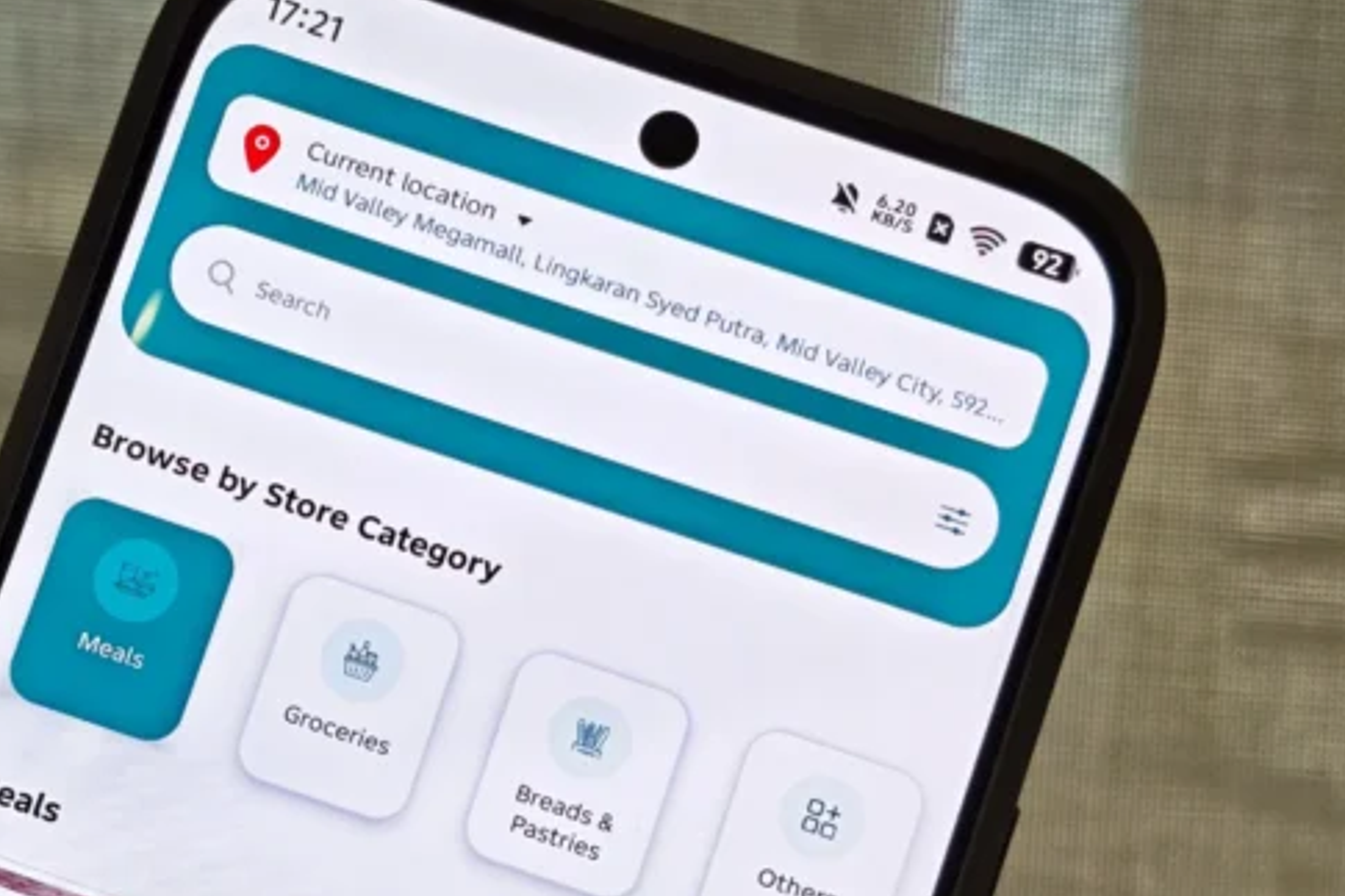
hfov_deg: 27.1
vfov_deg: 18.3
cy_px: 626
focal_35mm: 74
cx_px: 419
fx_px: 2764
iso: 50
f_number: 1.6
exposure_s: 1/180
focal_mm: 5.4
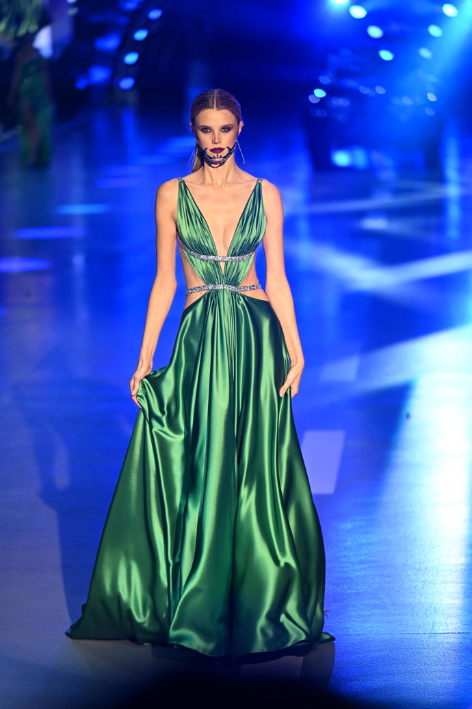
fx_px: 3048
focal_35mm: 155
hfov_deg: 8.9
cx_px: 236
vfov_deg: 13.2
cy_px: 354
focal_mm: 155
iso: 2500
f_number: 2.8
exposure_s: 1/1250
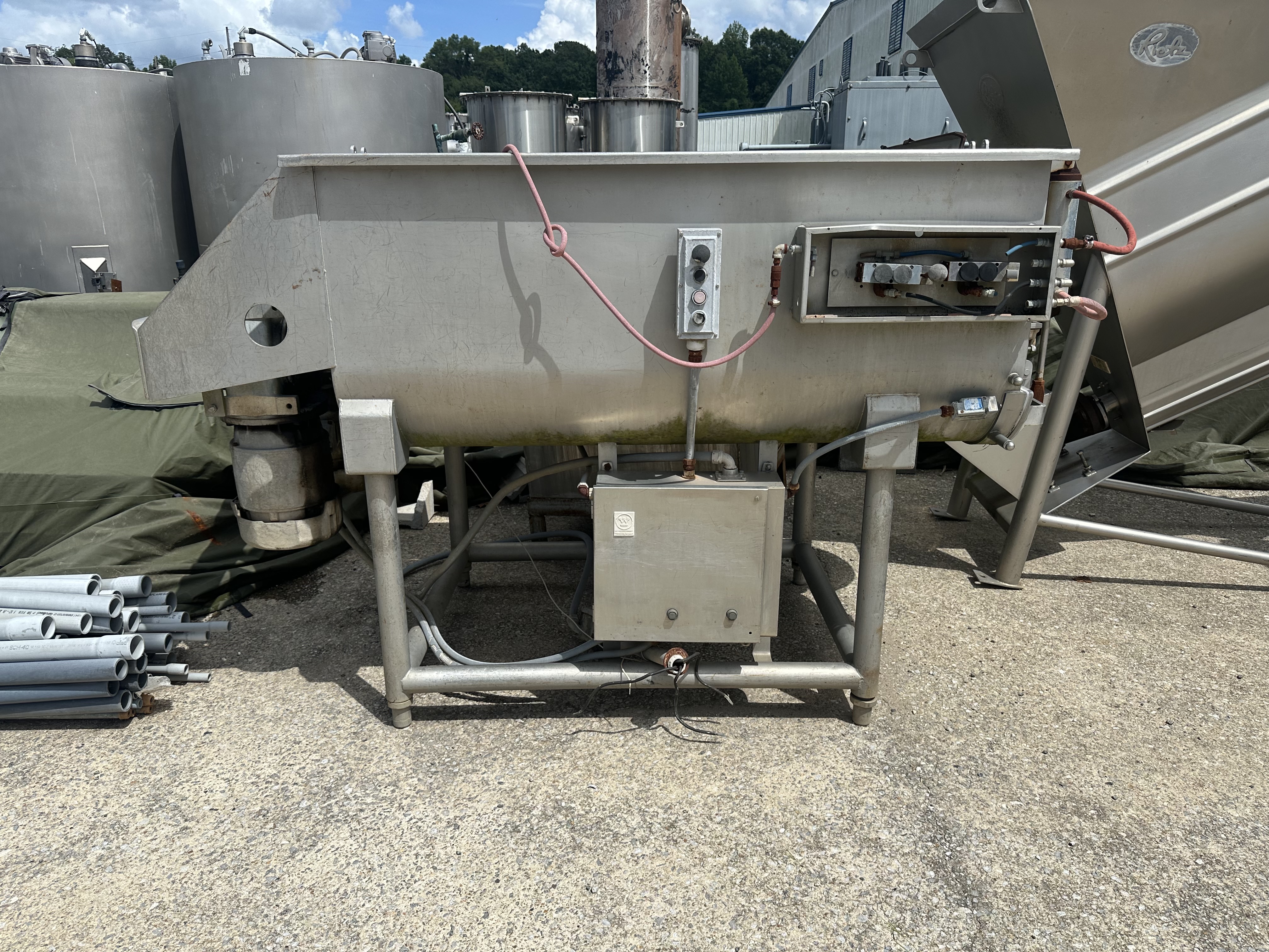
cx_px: 634
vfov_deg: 56.8
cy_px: 476
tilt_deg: -18.2
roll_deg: -0.9
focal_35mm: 24
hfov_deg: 71.6
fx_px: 880
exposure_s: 1/6623
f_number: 1.78
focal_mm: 6.86
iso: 80
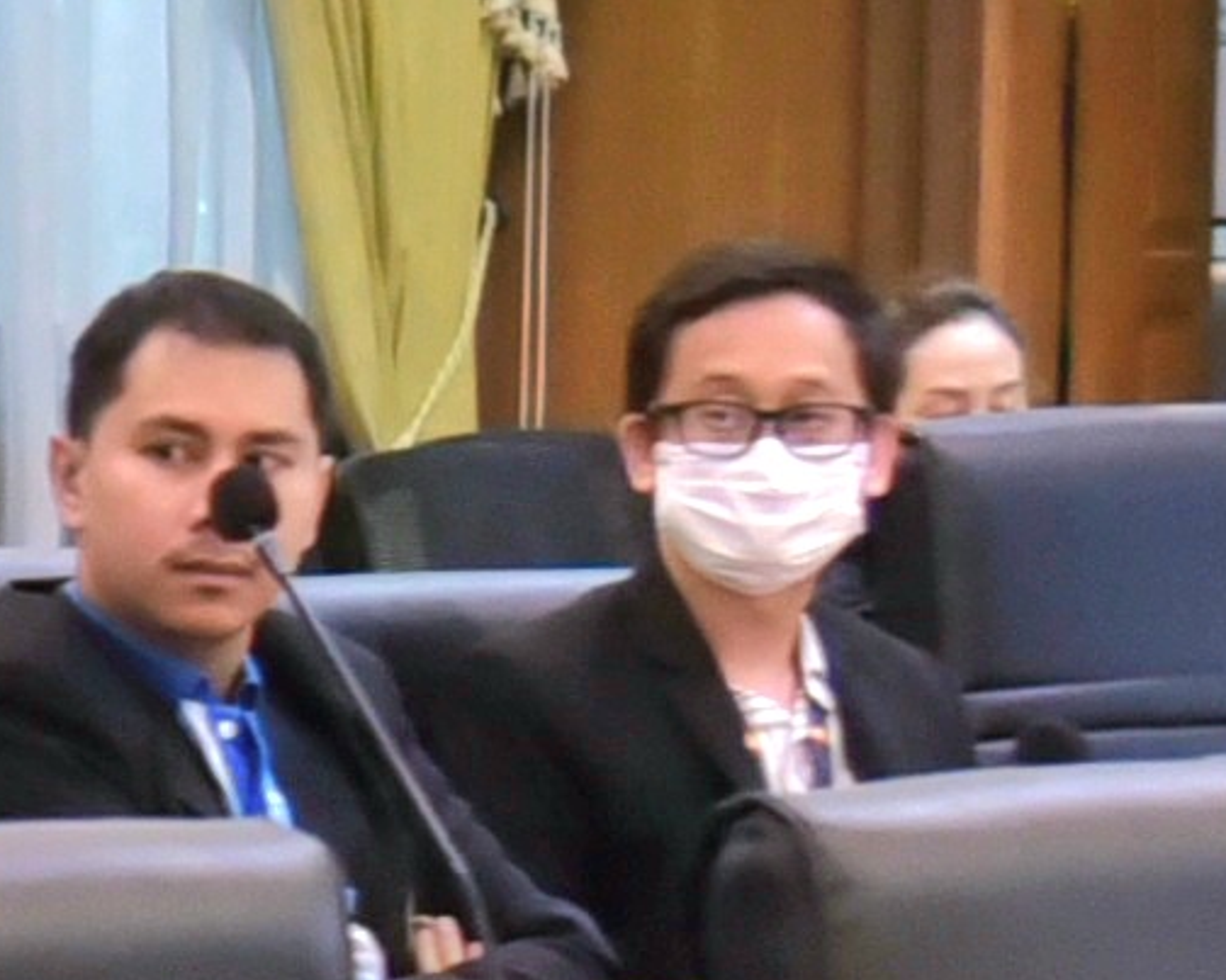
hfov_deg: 4.7
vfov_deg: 3.8
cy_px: 503
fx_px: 14620
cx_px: -1824
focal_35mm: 403
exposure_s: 1/200
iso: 1600
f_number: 4
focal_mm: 48
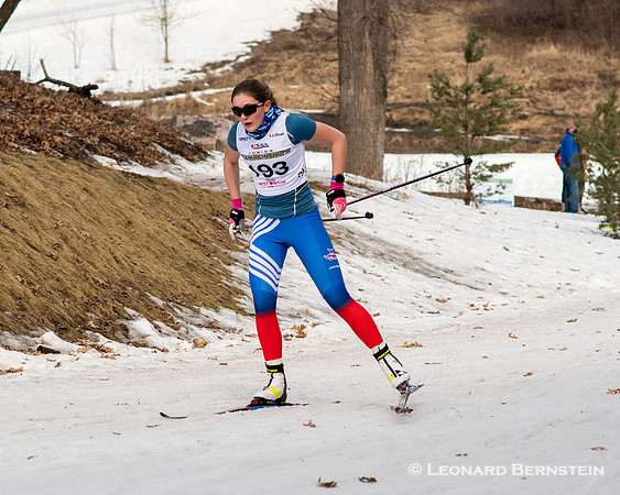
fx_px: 3197
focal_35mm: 174
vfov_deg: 8.9
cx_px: 343
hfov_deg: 11.1
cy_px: 300
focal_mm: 85
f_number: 4
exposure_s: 1/2500
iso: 400
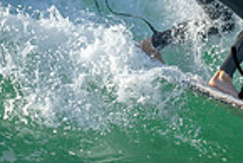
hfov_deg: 0.5
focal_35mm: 3967
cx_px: 486
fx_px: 26804
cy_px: 41
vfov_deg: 0.3
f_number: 6.3
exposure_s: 1/2000
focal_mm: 800
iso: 640
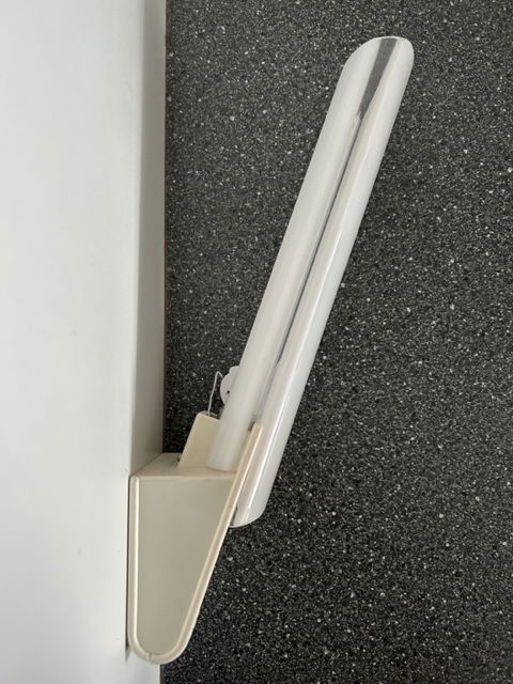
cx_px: 256
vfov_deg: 67.3
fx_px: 514
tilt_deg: -85.6
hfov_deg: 53.1
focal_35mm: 26
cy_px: 342
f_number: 1.5
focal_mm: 5.7
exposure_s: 1/60
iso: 200
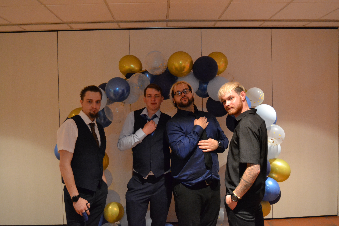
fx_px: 282
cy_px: 113
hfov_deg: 61.9
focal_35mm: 30
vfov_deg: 43.6
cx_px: 170
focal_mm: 20
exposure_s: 1/30
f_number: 3.5
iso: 3200
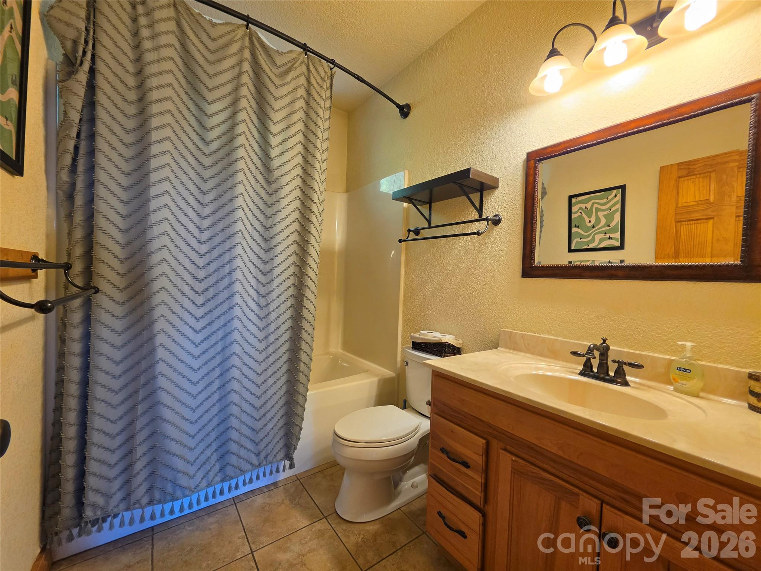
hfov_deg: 106.2
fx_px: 286
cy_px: 286
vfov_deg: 89.9
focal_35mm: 13
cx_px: 380
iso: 160
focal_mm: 2.2
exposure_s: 1/120
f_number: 1.9
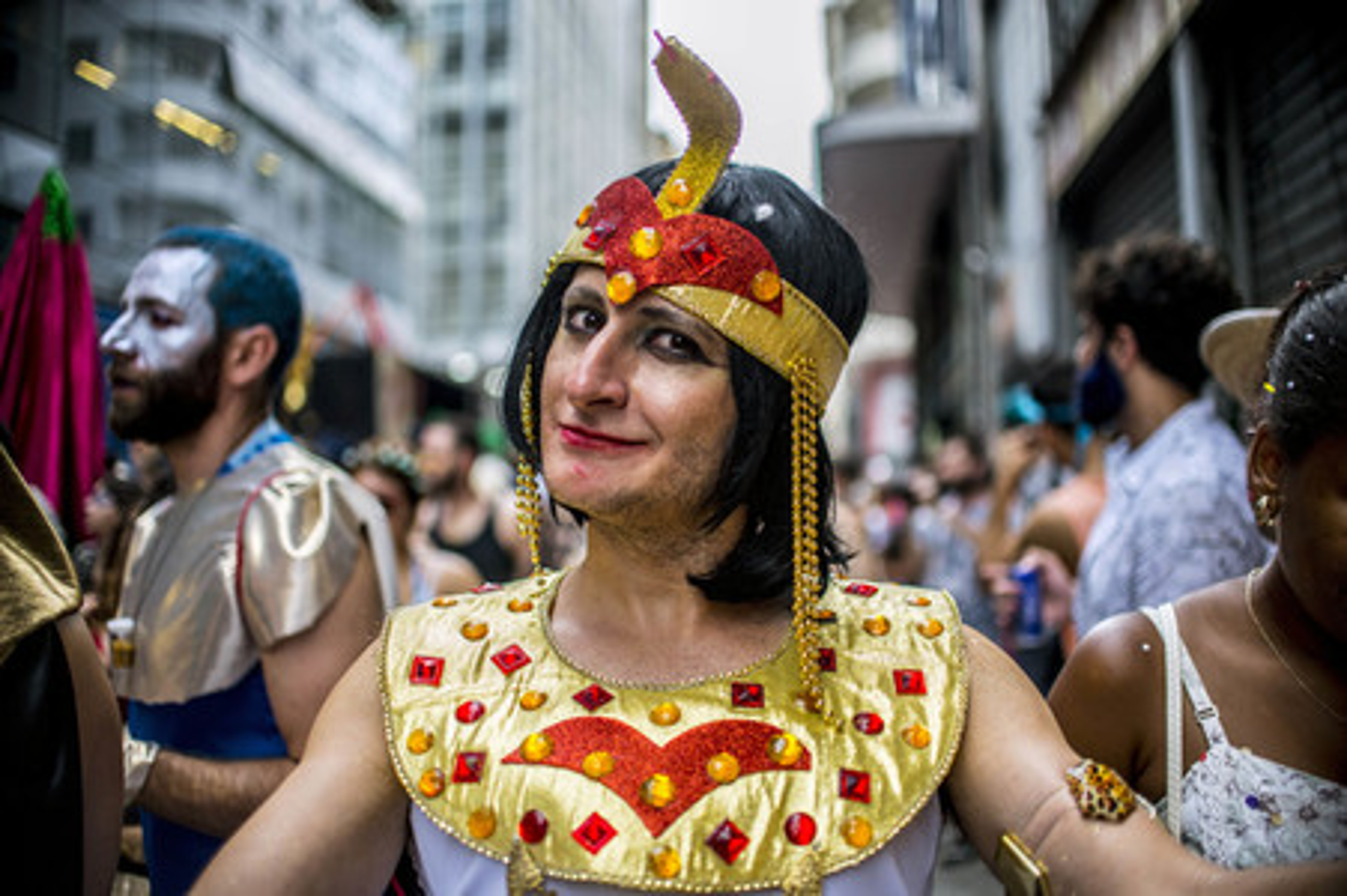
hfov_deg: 54.5
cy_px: 448
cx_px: 674
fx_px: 1309
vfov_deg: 37.8
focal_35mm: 35
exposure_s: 1/500
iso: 800
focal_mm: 35
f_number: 1.8
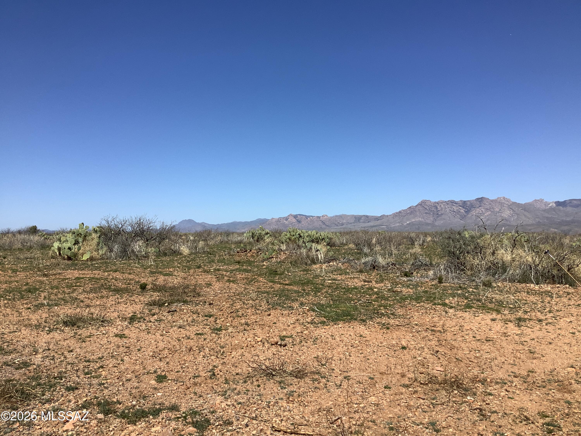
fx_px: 520
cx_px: 290
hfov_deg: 58.4
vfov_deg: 45.4
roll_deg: +0.8
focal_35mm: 31
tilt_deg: -0.4
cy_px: 218
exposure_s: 1/2146
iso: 25
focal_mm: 3.3
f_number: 2.4
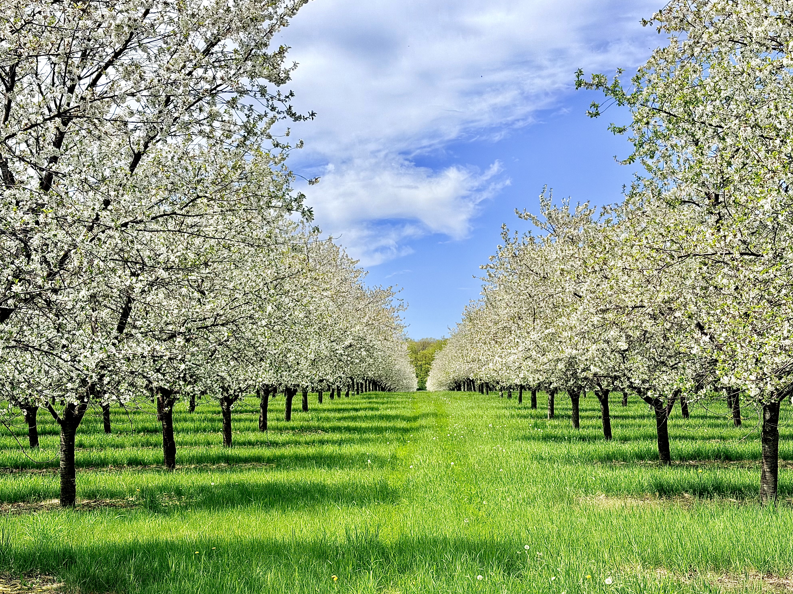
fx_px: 1122
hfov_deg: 38.9
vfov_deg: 29.7
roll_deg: +0.7
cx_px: 390
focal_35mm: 49
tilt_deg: +5.0
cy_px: 293
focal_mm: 6.76
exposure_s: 1/7143
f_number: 1.78
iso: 64
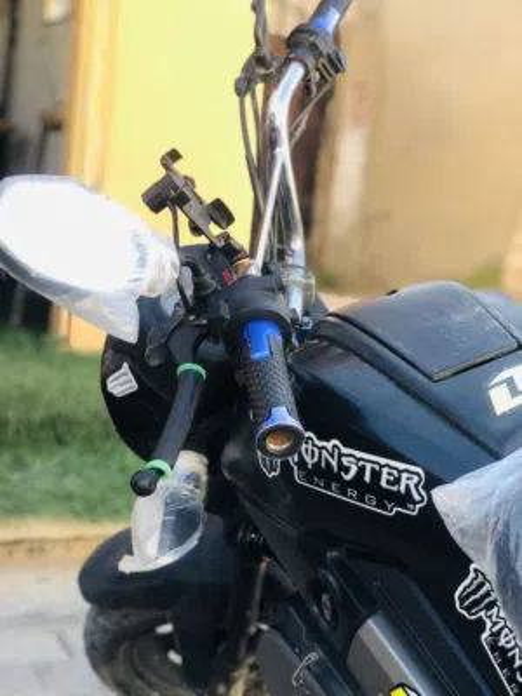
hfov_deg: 28.0
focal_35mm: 52
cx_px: 261
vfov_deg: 36.8
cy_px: 348
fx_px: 1046
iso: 20
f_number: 2.4
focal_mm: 6
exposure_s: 1/120
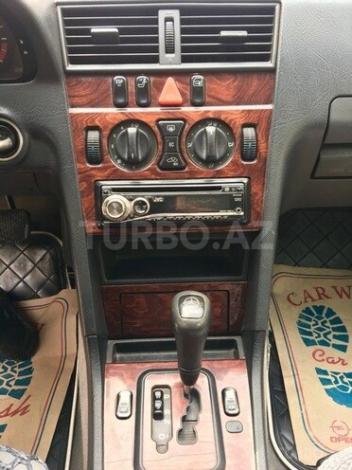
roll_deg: +0.0
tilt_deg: -33.4
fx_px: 393
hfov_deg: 48.2
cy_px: 235
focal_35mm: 29
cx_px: 176
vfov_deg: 61.7
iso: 25
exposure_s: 1/50
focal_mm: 4.15
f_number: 2.2
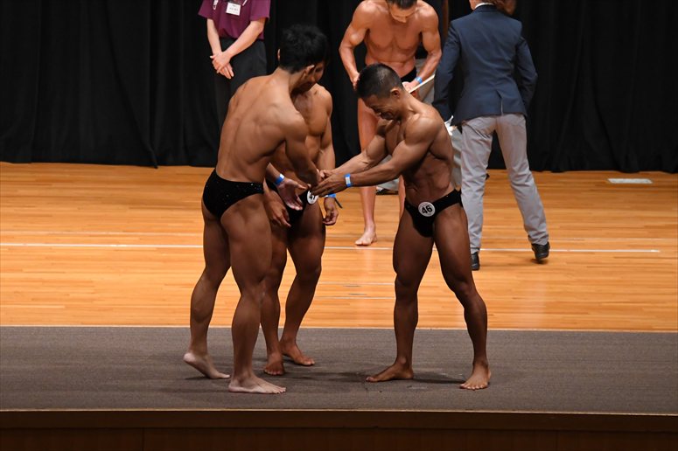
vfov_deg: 6.1
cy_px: 226
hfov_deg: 9.2
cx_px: 339
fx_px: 4235
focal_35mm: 225
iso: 4000
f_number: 5.6
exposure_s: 1/400
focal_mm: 150
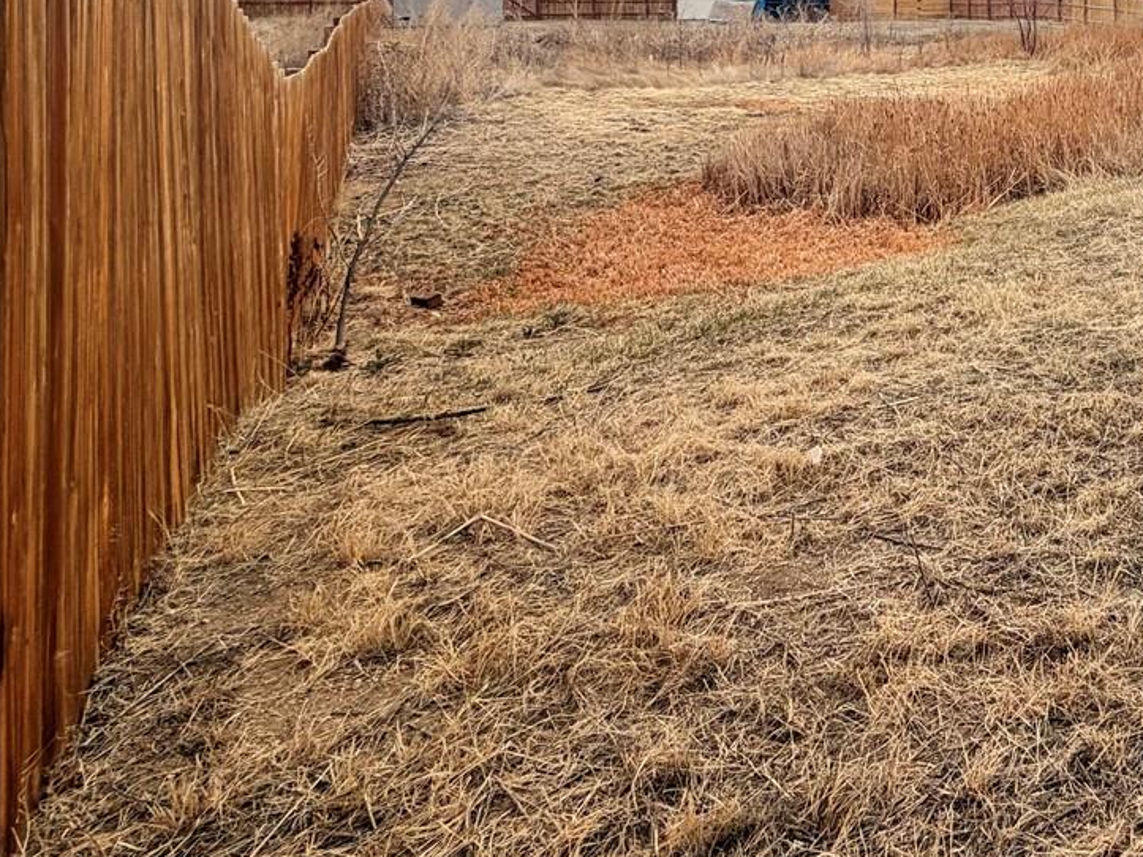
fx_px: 1023
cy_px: 3
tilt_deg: -0.8
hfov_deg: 45.8
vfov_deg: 40.0
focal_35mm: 31
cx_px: 1216
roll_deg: +0.6
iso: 20
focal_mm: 2.22
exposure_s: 1/1259
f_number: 2.2
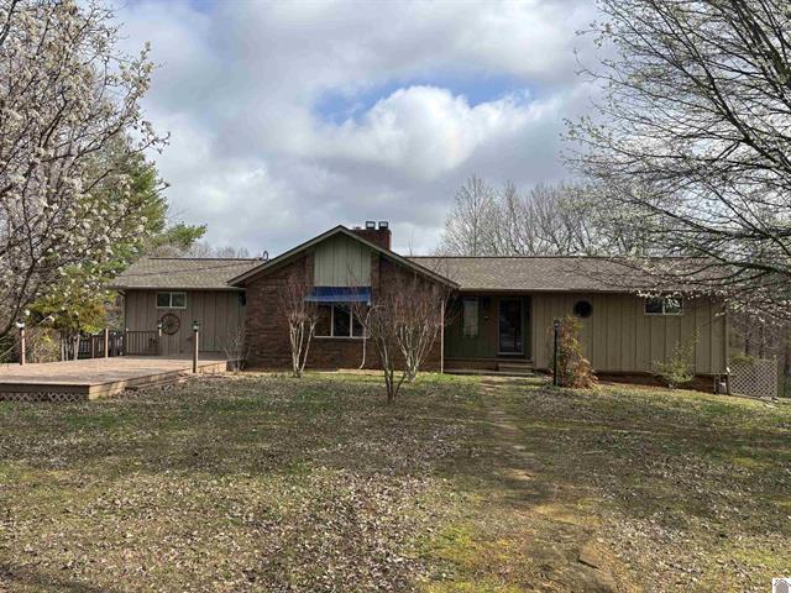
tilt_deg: +1.4
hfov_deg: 67.3
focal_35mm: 26
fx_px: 594
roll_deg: +0.0
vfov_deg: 53.1
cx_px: 396
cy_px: 296
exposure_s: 1/3205
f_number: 1.6
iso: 50
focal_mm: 5.96
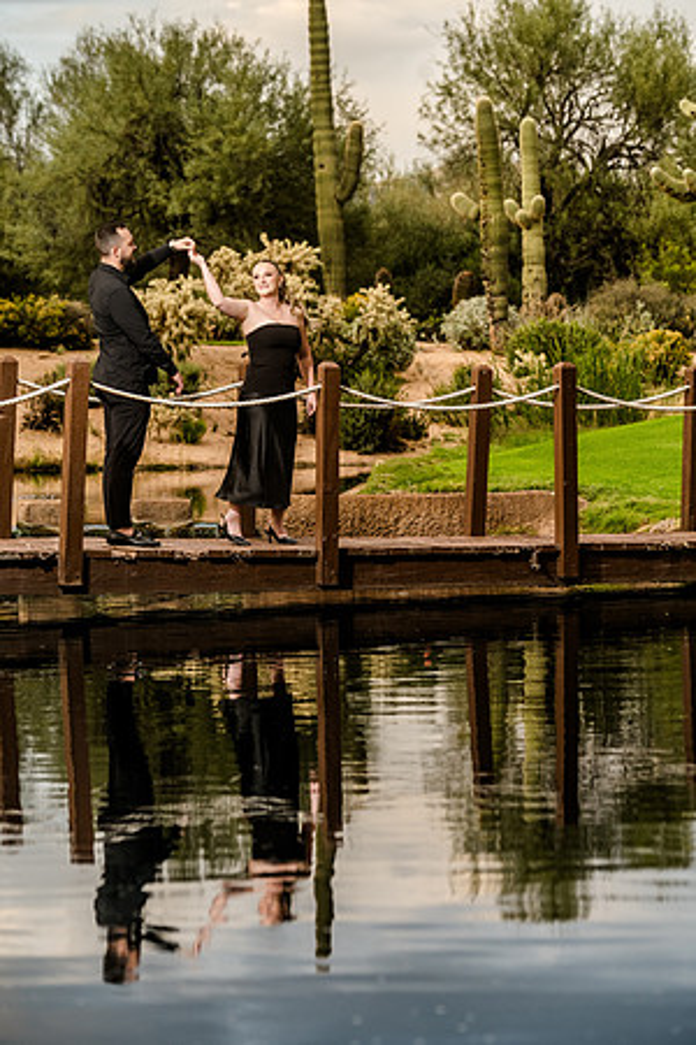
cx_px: 348
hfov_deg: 11.8
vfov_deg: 17.6
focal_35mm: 116
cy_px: 522
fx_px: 3364
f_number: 5.6
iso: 400
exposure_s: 1/200
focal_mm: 116
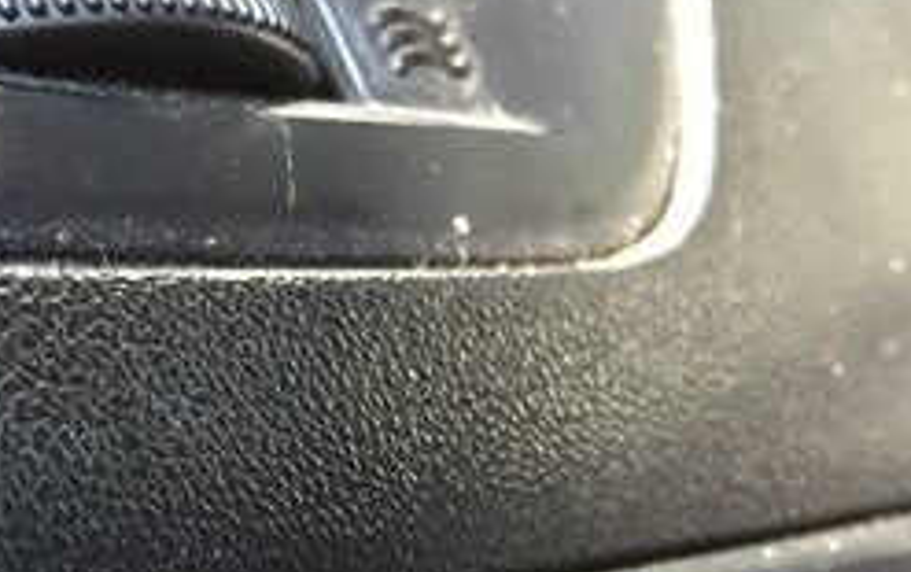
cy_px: 803
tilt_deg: -13.8
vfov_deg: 15.0
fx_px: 2038
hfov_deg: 25.2
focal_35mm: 82
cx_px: 483
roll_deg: -2.5
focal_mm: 4.15
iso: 50
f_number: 2.2
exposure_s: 1/33
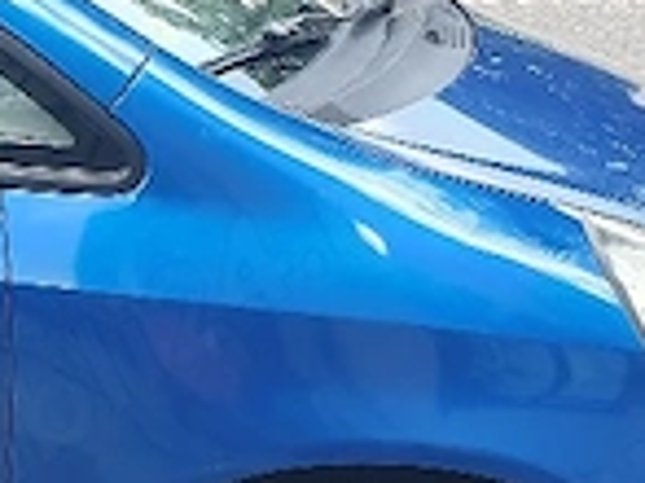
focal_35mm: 106
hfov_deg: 16.7
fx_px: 1973
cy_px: 364
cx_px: -355
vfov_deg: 13.9
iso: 50
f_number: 2.4
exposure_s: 1/141
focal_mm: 4.32
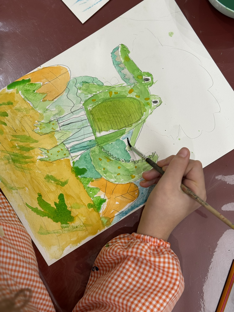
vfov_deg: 39.7
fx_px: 433
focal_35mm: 48
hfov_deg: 30.3
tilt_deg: -84.7
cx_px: 117
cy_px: 156
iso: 50
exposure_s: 1/100
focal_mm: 6.76
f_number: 1.78
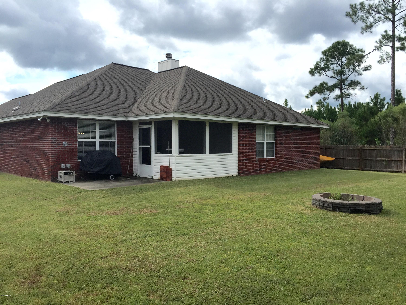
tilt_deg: -1.1
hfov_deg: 61.7
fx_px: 340
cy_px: 152
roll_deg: -0.4
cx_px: 203
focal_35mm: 29
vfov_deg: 48.2
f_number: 2.2
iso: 32
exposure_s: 1/2198
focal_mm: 4.15
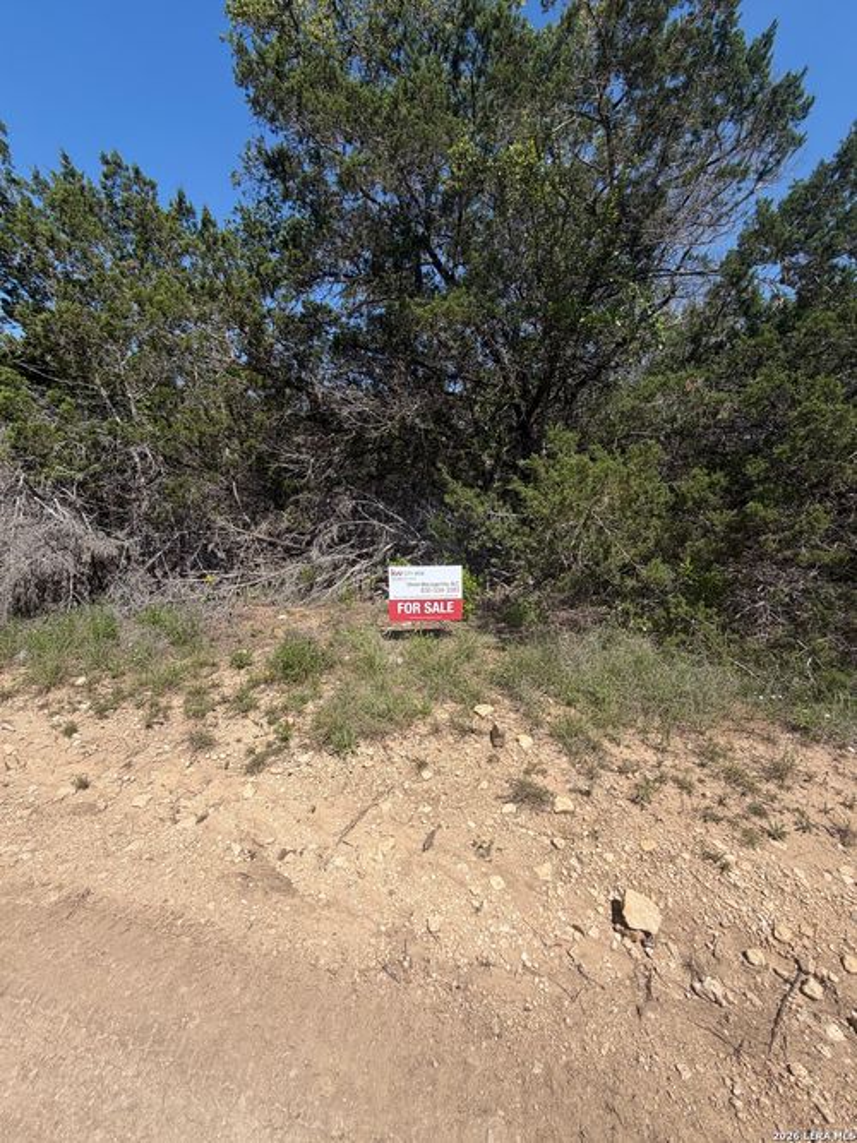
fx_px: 462
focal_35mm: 14
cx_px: 428
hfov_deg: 85.7
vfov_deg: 102.1
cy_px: 572
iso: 20
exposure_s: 1/864
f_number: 2.2
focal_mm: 2.22
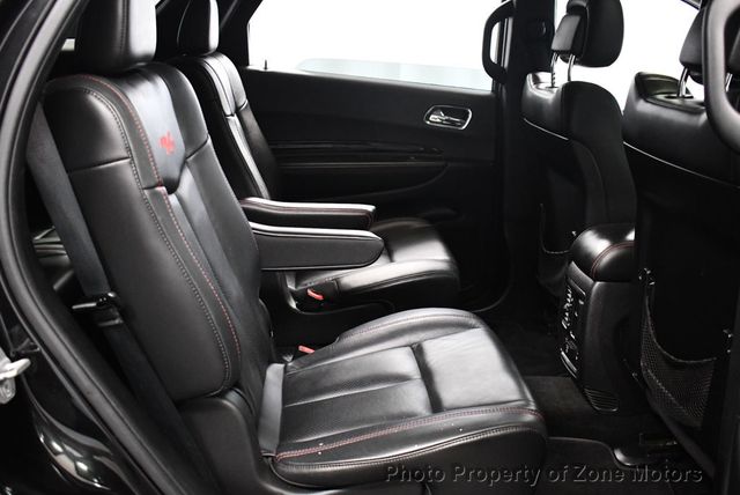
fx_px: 741
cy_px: 248
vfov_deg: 36.9
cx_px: 370
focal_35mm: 36
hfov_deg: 53.1
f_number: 3.5
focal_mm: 18
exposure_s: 1/60
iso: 3200
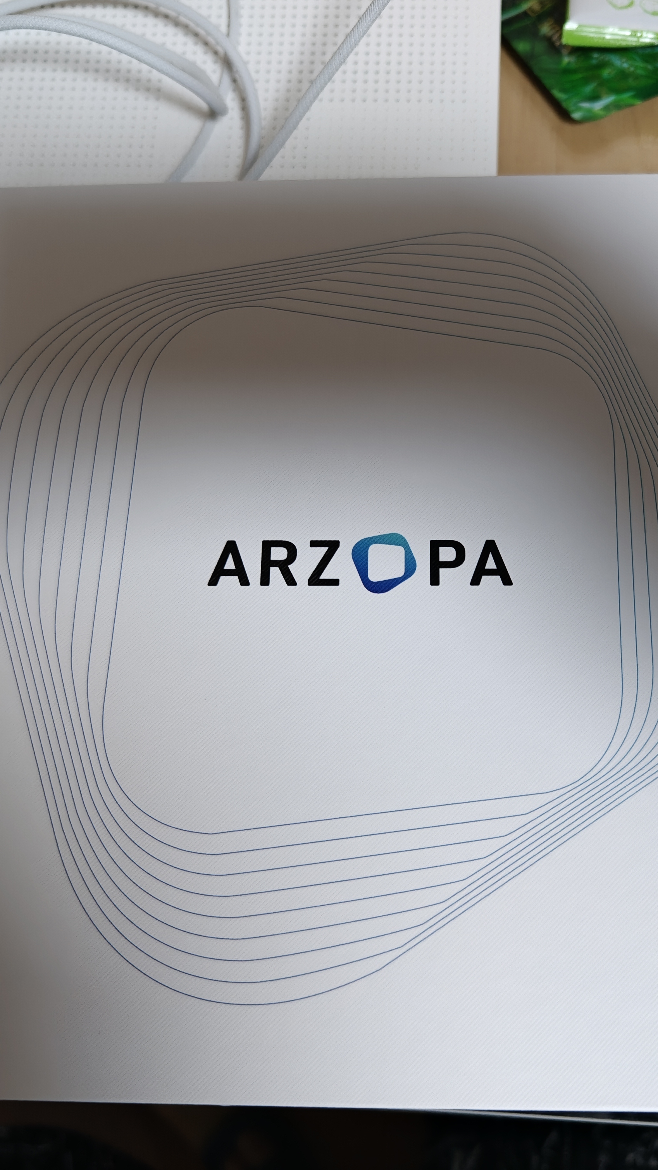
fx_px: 1055
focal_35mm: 34
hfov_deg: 34.6
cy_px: 579
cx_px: 383
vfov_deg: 58.0
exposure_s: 1/50
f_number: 1.8
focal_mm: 8.67
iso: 2000
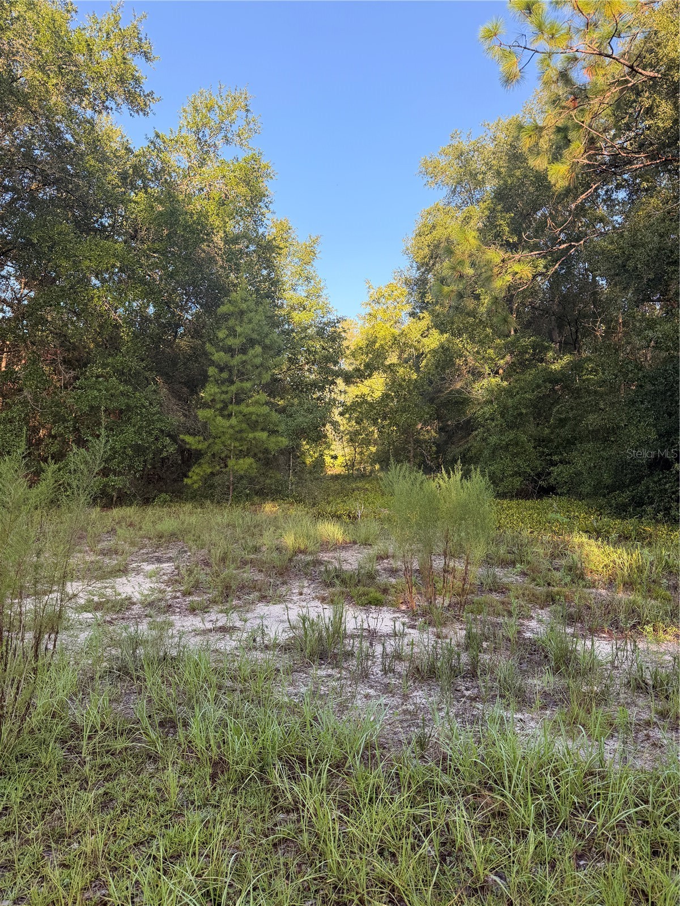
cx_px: 340
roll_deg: +0.4
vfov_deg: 71.6
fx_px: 629
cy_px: 453
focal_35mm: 24
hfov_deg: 56.8
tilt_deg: +1.6
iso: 100
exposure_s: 1/598
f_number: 1.78
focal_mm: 6.76
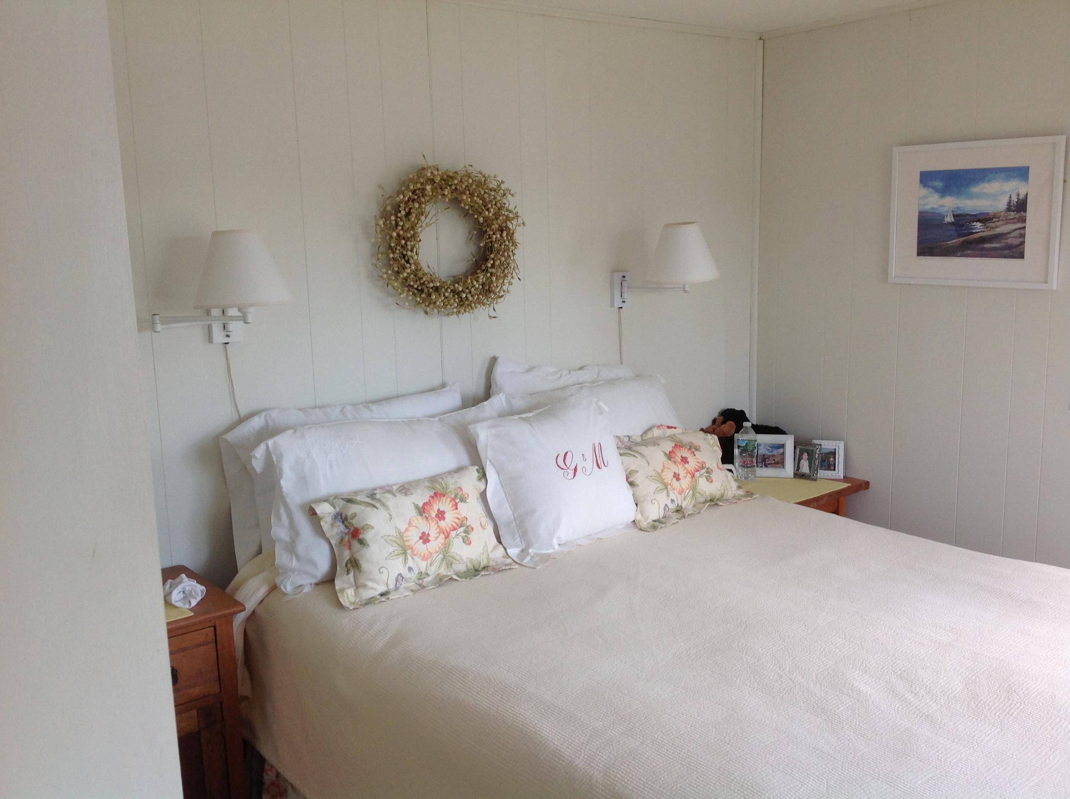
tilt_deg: -6.6
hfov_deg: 52.7
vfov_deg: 40.6
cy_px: 400
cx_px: 535
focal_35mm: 35
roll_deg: +0.7
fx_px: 1080
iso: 64
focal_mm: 4.28
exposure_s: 1/40
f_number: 2.4
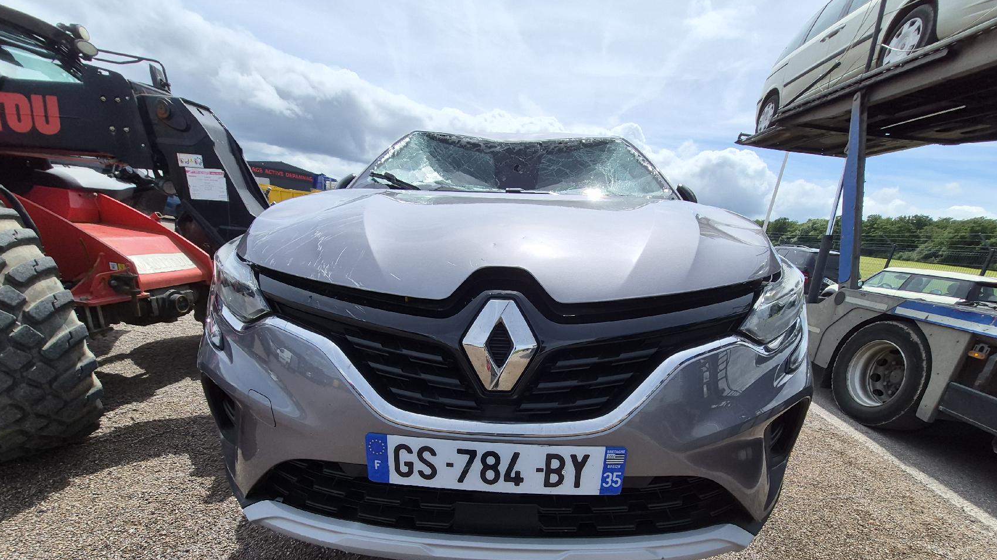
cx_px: 514
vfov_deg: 68.6
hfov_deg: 103.0
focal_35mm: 15
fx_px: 397
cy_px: 372
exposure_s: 1/2500
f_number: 2.2
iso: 40
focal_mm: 1.74
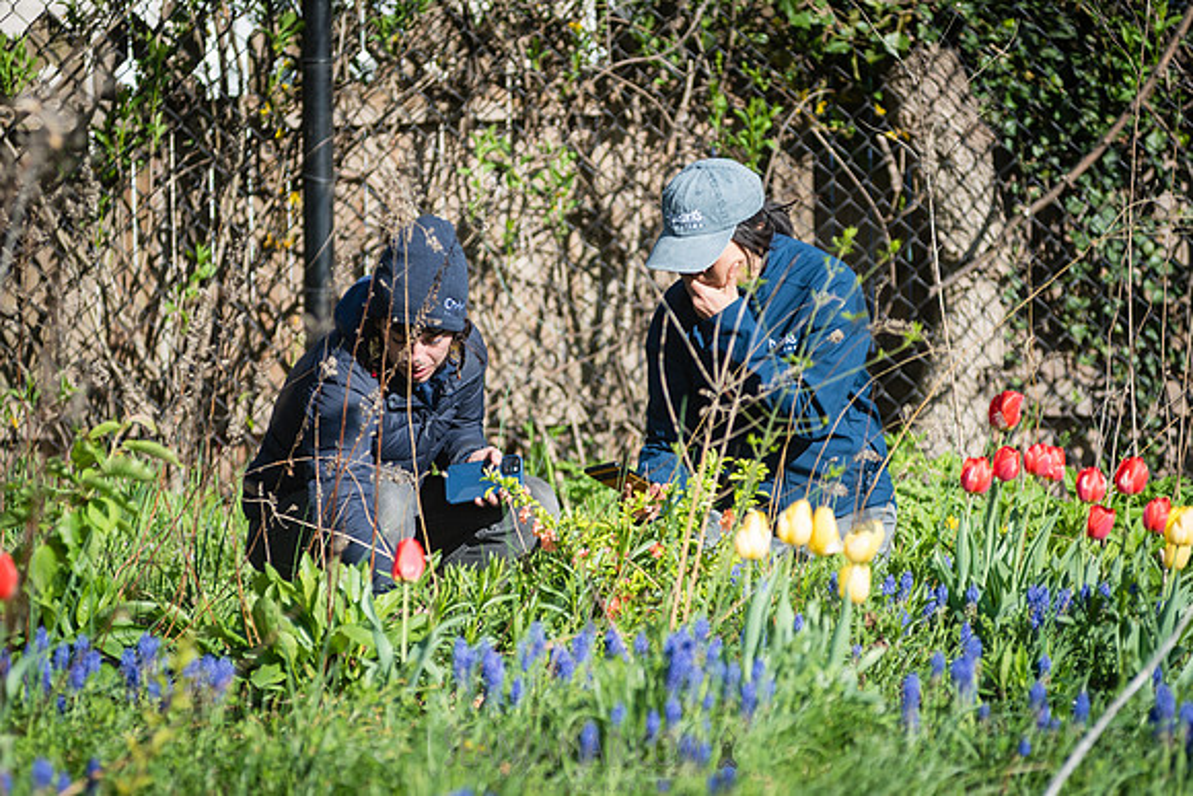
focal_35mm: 237
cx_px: 616
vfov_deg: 5.8
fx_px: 7868
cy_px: 410
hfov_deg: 8.7
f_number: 4
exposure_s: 1/500
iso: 80
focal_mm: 200
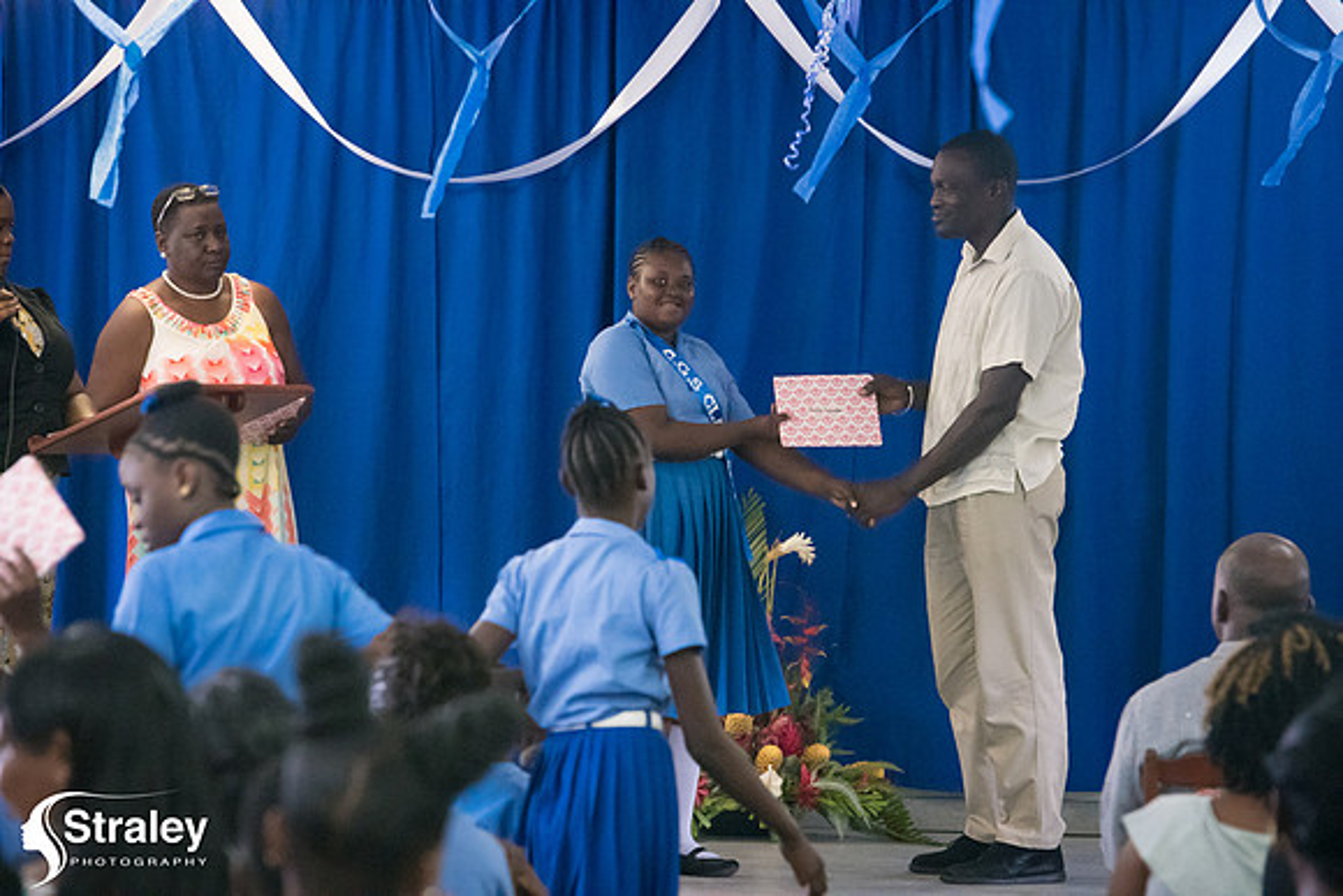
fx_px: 6716
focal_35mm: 180
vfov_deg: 7.6
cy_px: 448
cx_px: 672
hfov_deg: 11.4
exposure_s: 1/200
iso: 20000
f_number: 6.3
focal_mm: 180
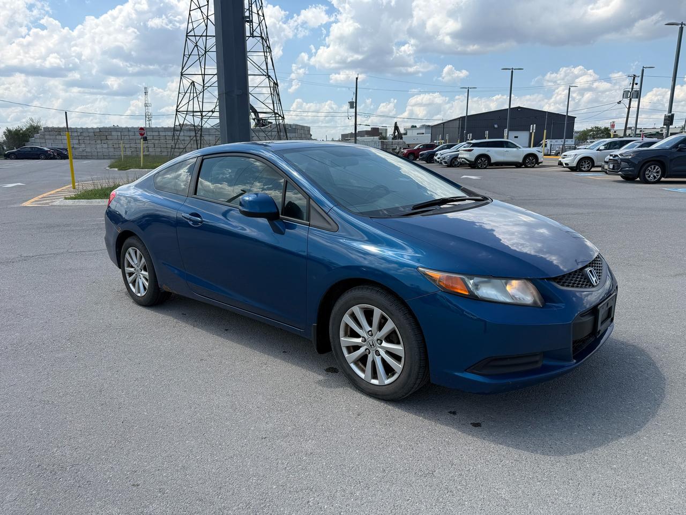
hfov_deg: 71.6
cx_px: 343
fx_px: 476
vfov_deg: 56.8
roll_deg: -2.9
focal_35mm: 24
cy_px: 258
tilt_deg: -11.5
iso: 80
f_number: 1.78
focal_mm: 6.76
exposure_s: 1/3759
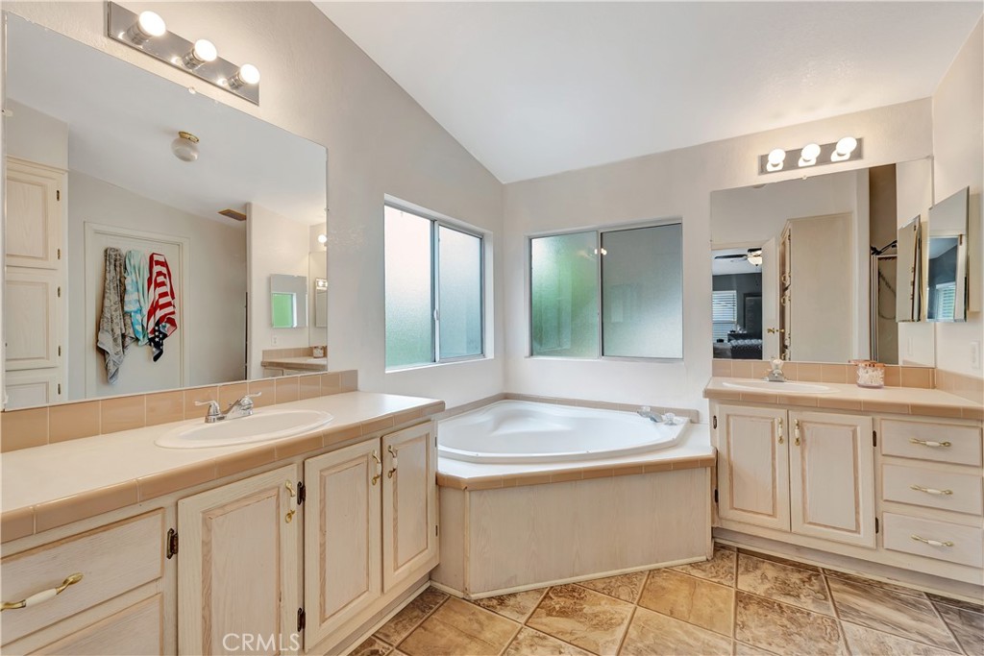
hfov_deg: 100.4
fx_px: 410
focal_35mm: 15
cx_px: 492
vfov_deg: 77.3
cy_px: 328
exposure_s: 1/40
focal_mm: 10
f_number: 5.6
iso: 100
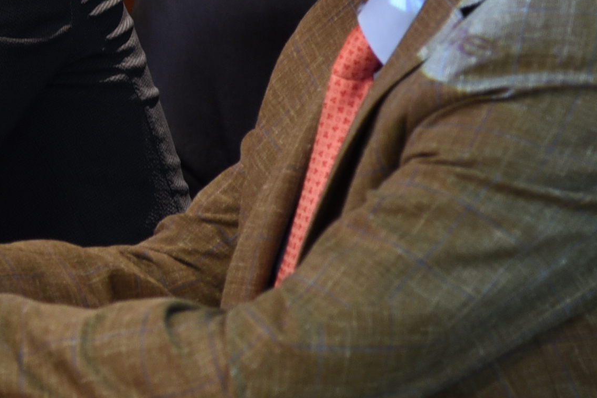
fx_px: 6948
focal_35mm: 419
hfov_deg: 4.9
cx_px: -330
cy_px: -91
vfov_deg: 3.3
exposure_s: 1/15
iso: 800
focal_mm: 105
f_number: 4
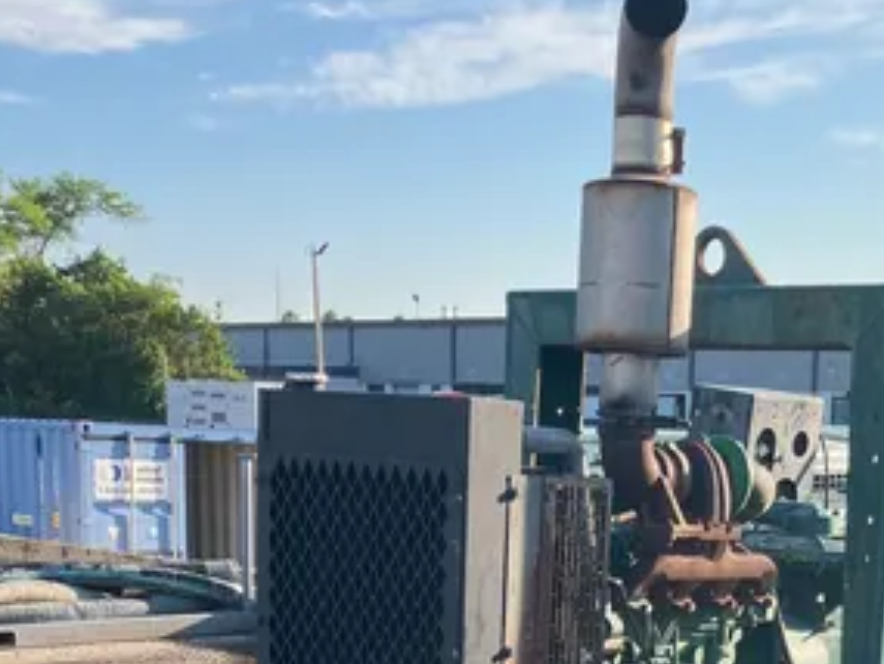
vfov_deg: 18.3
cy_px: 982
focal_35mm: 72
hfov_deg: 26.7
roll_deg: -1.9
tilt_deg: -18.1
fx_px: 1839
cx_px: 664
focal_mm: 3.99
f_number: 1.8
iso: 32
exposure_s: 1/571
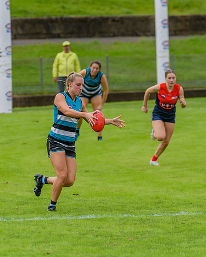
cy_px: 115
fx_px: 3439
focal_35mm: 451
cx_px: 77
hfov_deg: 3.4
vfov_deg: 4.3
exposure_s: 1/2000
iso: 800
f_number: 6.3
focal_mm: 290
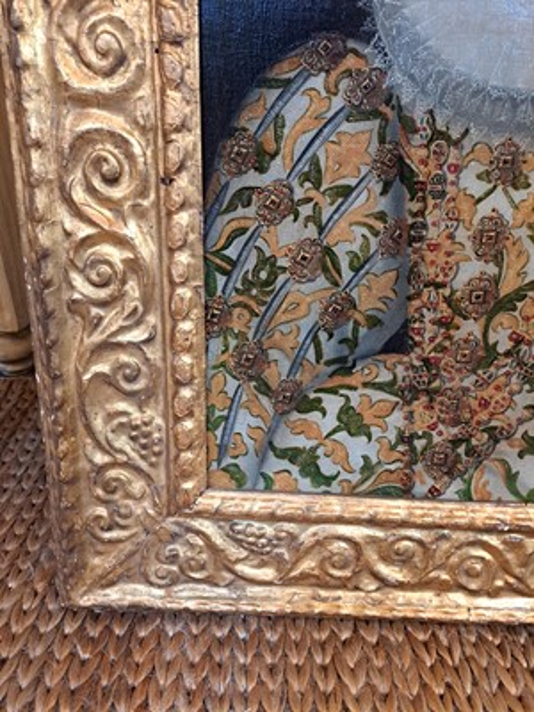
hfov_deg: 56.8
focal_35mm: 24
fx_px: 494
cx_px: 267
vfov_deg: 71.6
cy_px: 356
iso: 320
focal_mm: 5.23
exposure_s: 1/50
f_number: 1.8
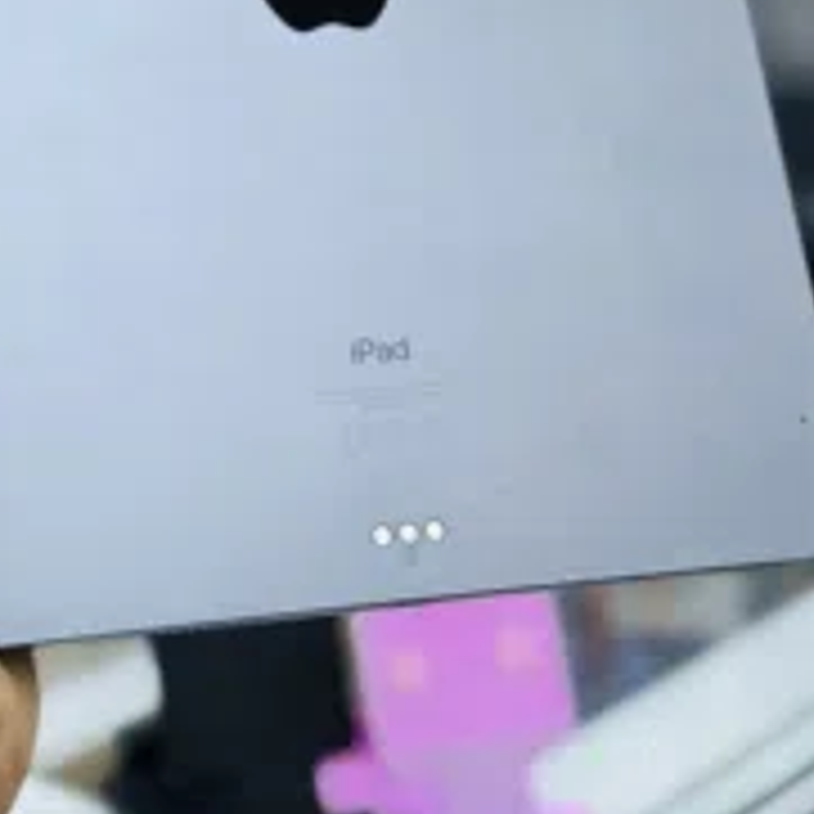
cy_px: 9
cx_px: 270
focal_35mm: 94
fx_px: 2501
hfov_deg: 18.4
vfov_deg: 18.0
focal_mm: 6.76
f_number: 1.78
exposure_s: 1/304
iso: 64
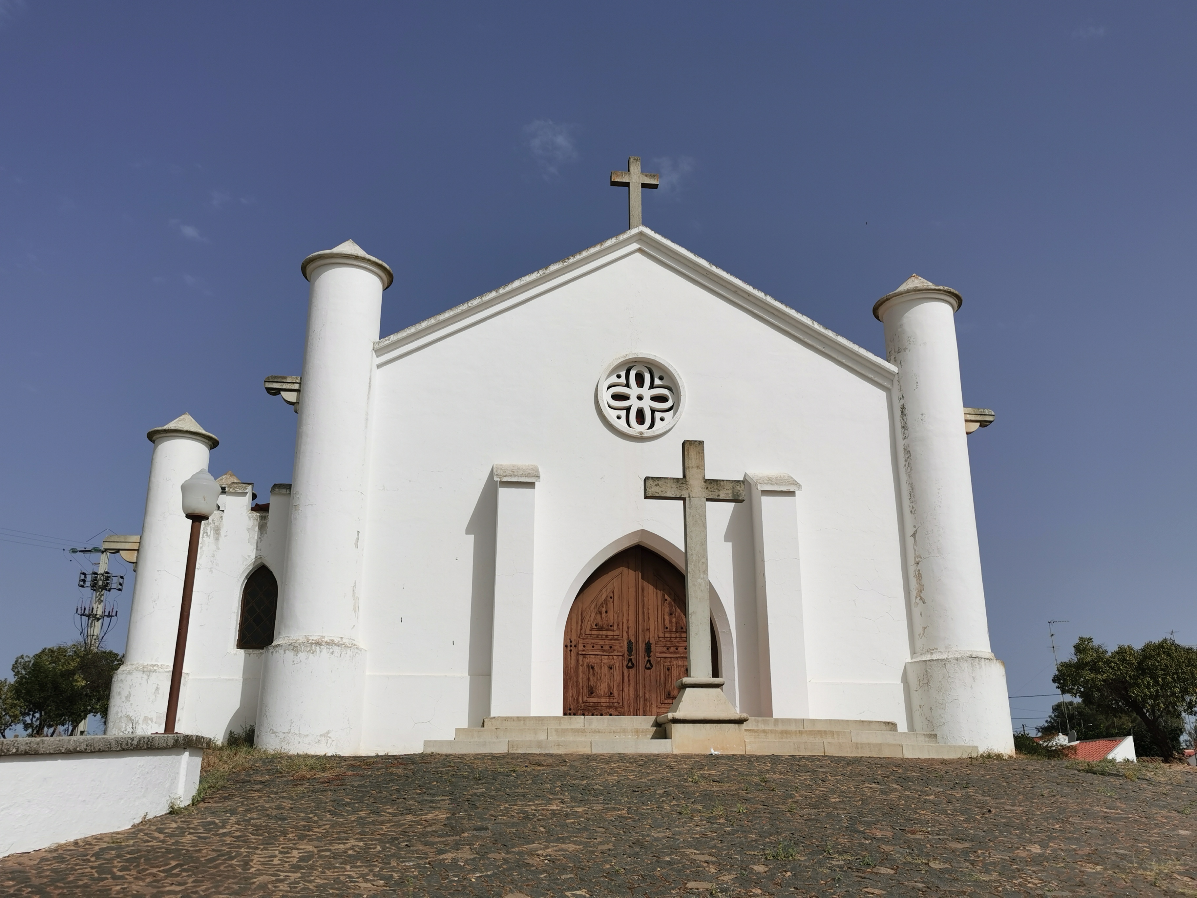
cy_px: 449
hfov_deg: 61.7
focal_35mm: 29
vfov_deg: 48.2
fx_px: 1003
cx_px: 598
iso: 50
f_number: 1.6
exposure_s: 1/11111
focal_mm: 5.56
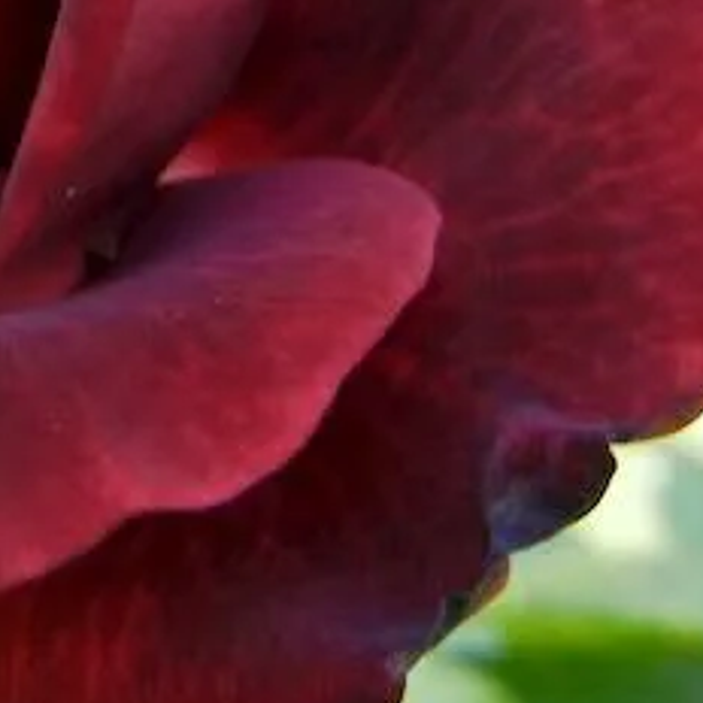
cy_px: -3
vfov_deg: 14.7
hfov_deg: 14.2
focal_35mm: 117
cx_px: -245
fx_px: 2688
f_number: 3.5
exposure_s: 1/118
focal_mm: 5.4
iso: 160
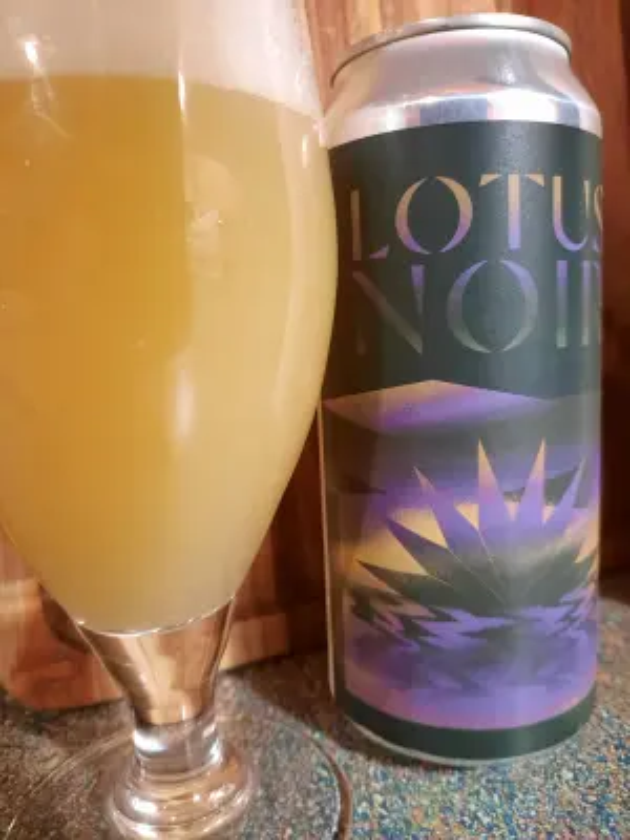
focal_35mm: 25
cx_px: 315
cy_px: 420
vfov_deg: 69.4
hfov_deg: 54.9
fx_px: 607
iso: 320
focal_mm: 4.6
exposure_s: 1/24
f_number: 2
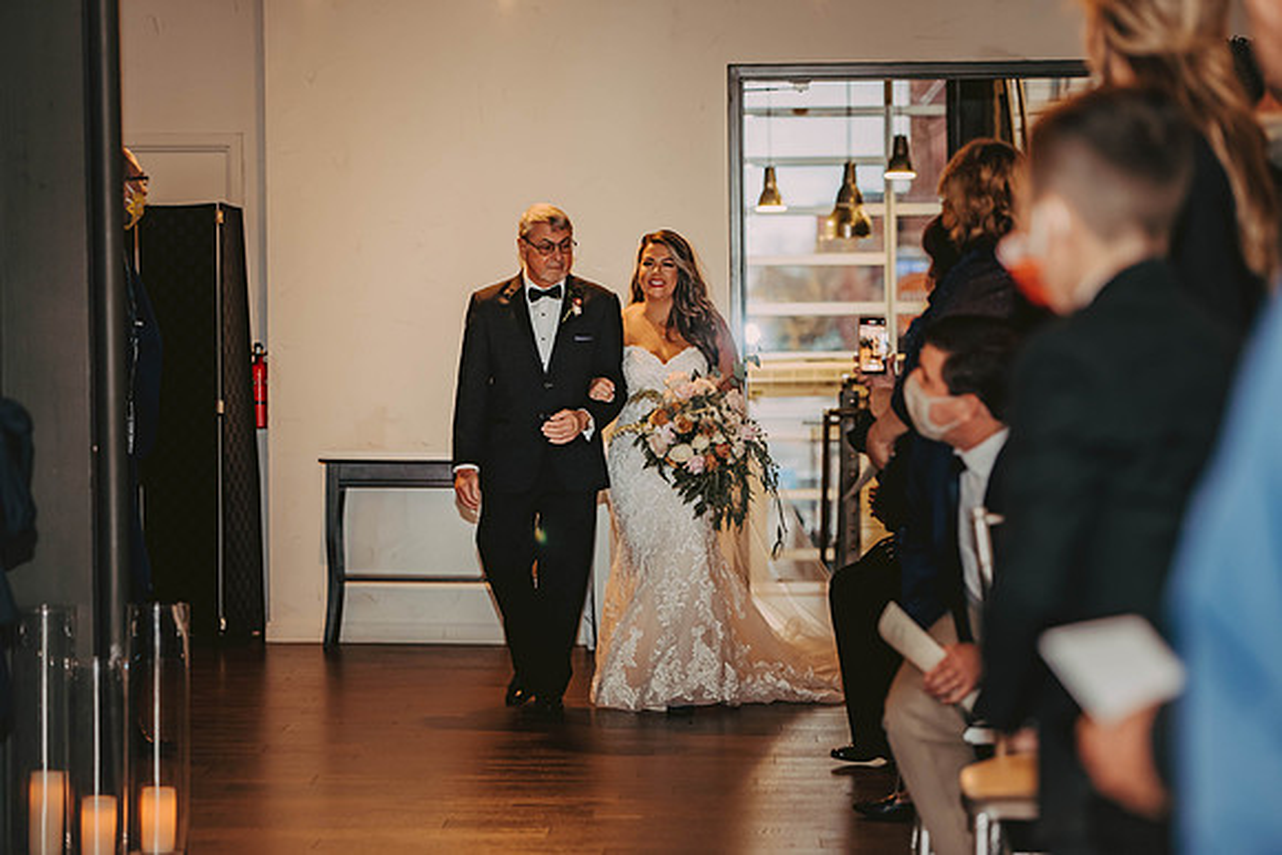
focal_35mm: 110
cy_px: 428
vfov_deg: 12.5
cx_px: 641
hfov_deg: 18.6
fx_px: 3919
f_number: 3.2
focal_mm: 110
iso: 500
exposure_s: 1/60
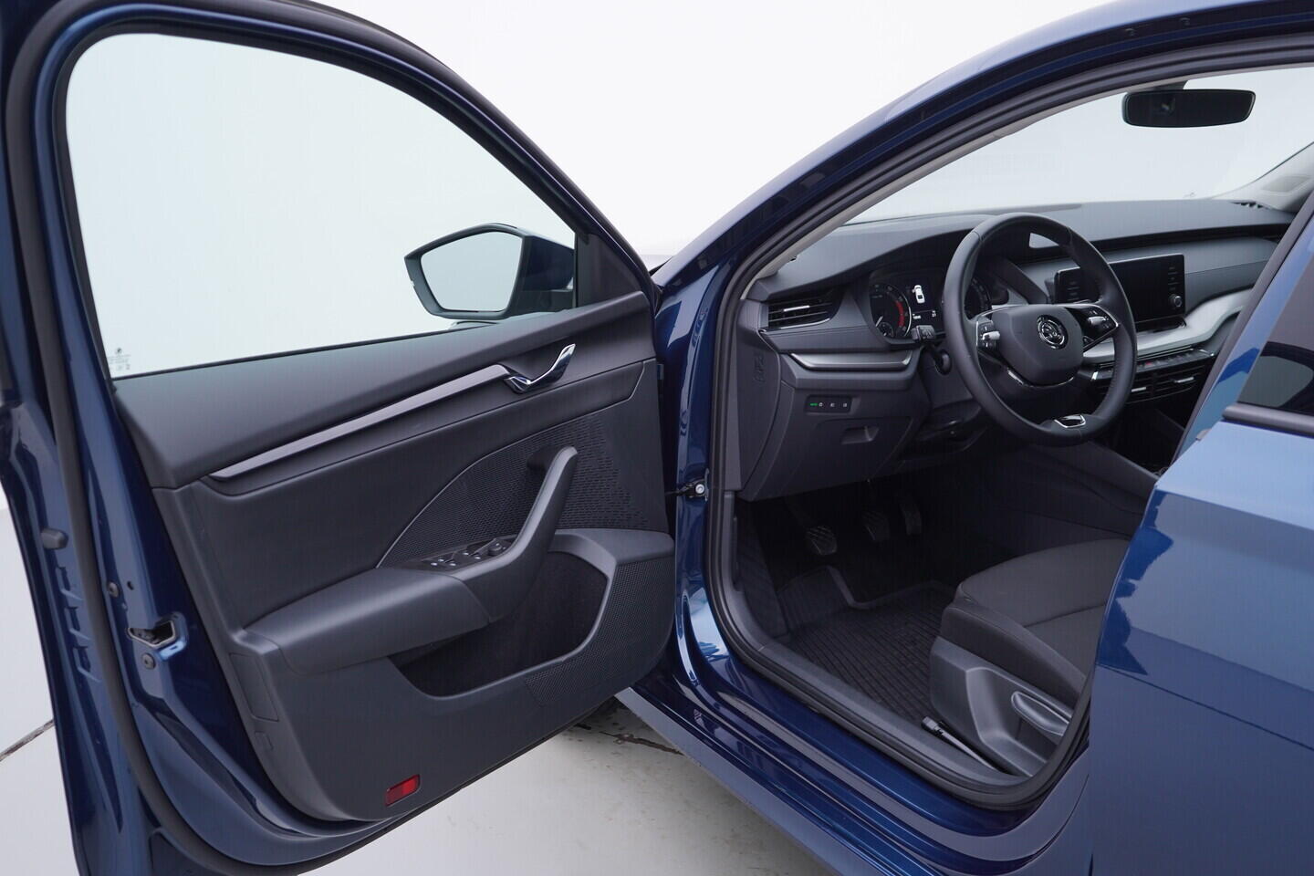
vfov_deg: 36.9
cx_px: 657
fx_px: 1314
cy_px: 438
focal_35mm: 36
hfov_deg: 53.1
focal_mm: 24
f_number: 3.2
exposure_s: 1/50
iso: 125
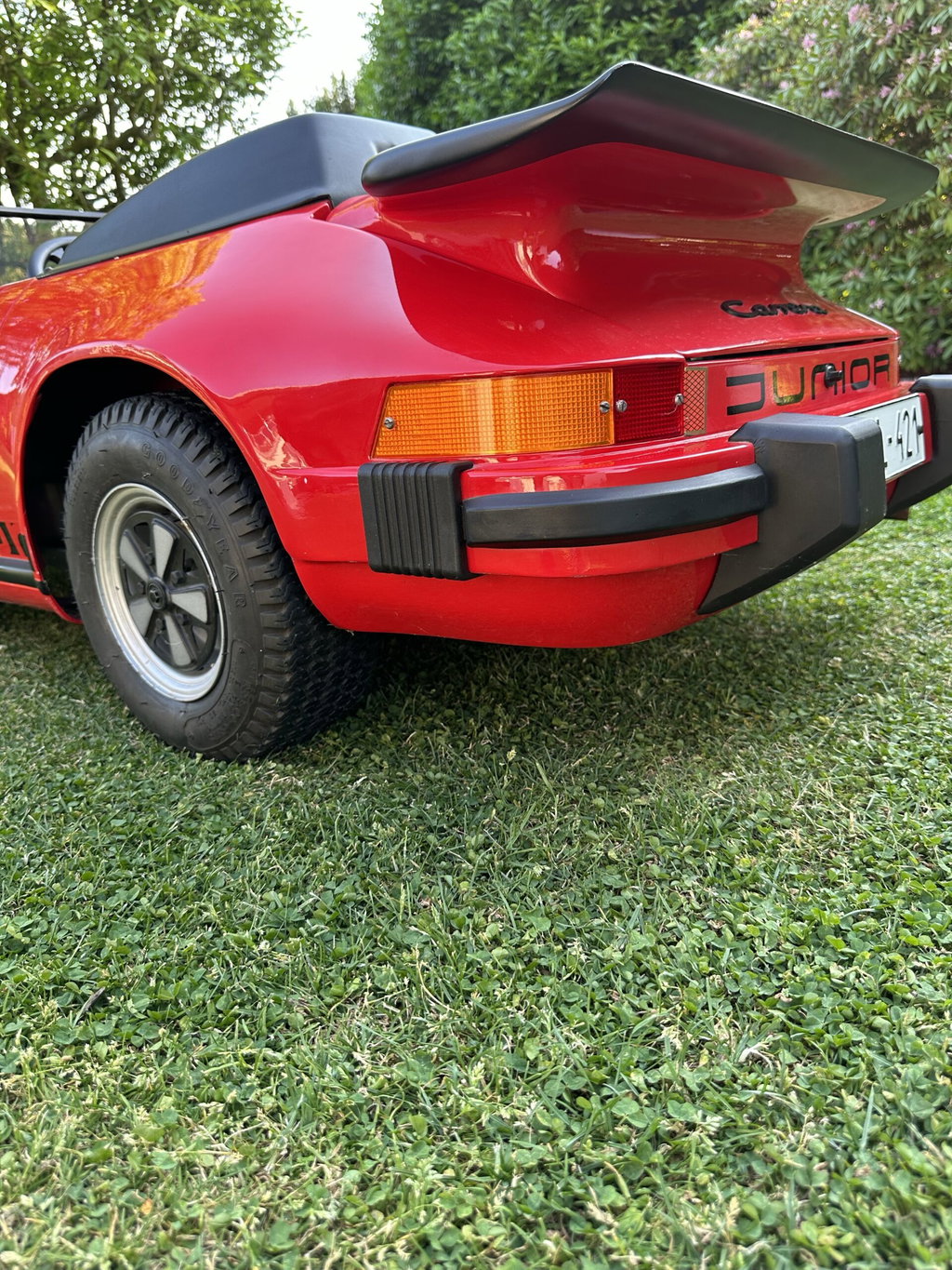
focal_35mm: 24
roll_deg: +6.3
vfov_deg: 71.6
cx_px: 476
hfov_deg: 56.8
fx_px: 880
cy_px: 635
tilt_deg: -17.6
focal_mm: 6.86
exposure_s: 1/159
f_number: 1.78
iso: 100
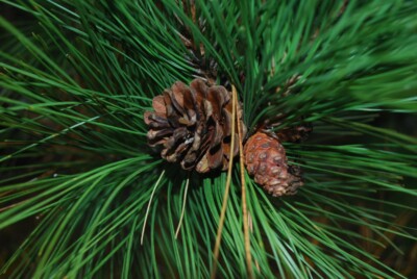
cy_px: 140
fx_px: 418
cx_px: 208
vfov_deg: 37.0
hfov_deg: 53.1
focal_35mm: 36
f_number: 4.2
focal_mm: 24
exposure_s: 1/60
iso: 200
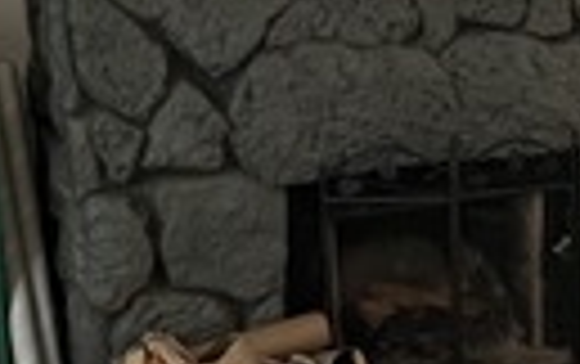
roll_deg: -0.7
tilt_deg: -8.1
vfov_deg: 18.3
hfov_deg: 24.3
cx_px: 803
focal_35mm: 71
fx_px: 1124
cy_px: 112
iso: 200
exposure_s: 1/60
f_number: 1.8
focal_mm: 1.57
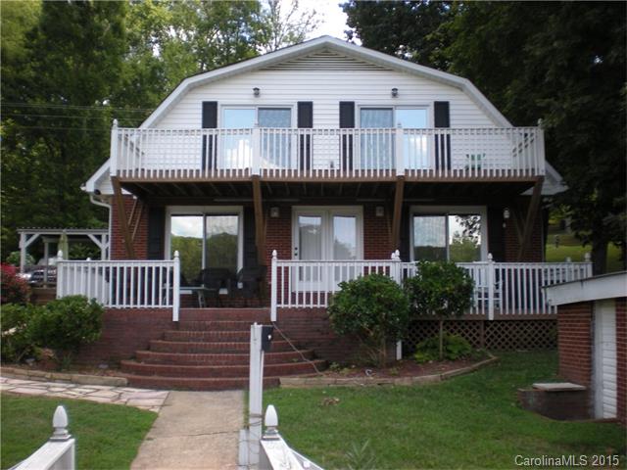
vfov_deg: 37.7
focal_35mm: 38
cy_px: 235
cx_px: 314
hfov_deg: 49.0
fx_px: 688
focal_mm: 6.3
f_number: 3.1
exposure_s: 1/267
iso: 64
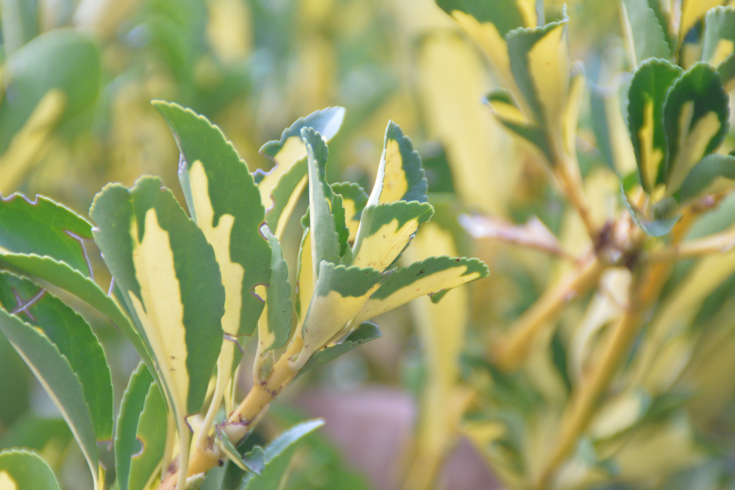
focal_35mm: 301
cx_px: 367
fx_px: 6145
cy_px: 245
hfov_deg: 6.8
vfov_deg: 4.6
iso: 800
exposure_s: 1/320
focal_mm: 200
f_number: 6.3
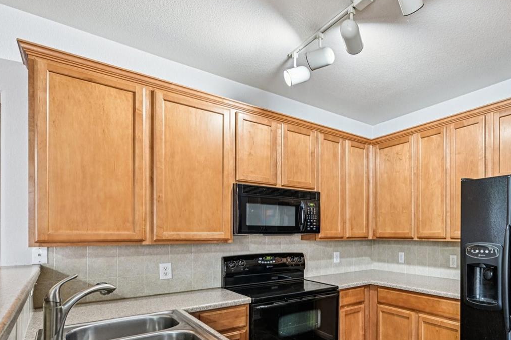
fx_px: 312
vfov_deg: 55.9
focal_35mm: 22
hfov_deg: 72.8
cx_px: 387
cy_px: 228
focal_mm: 14
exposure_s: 1/3.33
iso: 400
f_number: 8
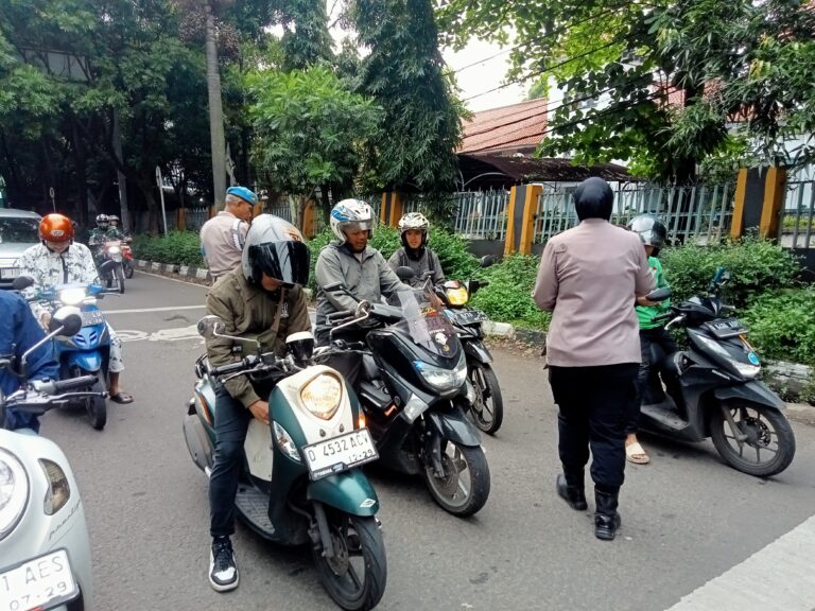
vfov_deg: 49.7
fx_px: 659
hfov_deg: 63.4
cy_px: 306
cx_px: 408
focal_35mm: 28
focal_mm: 3.46
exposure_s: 1/50
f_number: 2.2
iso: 105
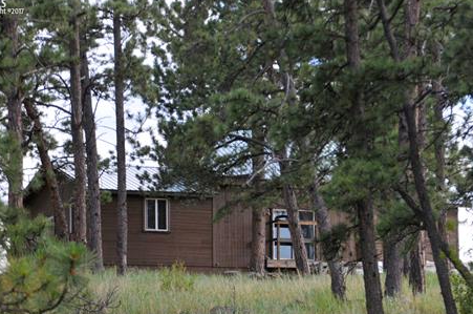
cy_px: 212
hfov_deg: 13.8
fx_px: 1954
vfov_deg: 9.2
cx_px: 264
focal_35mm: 149
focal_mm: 70
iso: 640
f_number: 6.3
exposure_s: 1/640
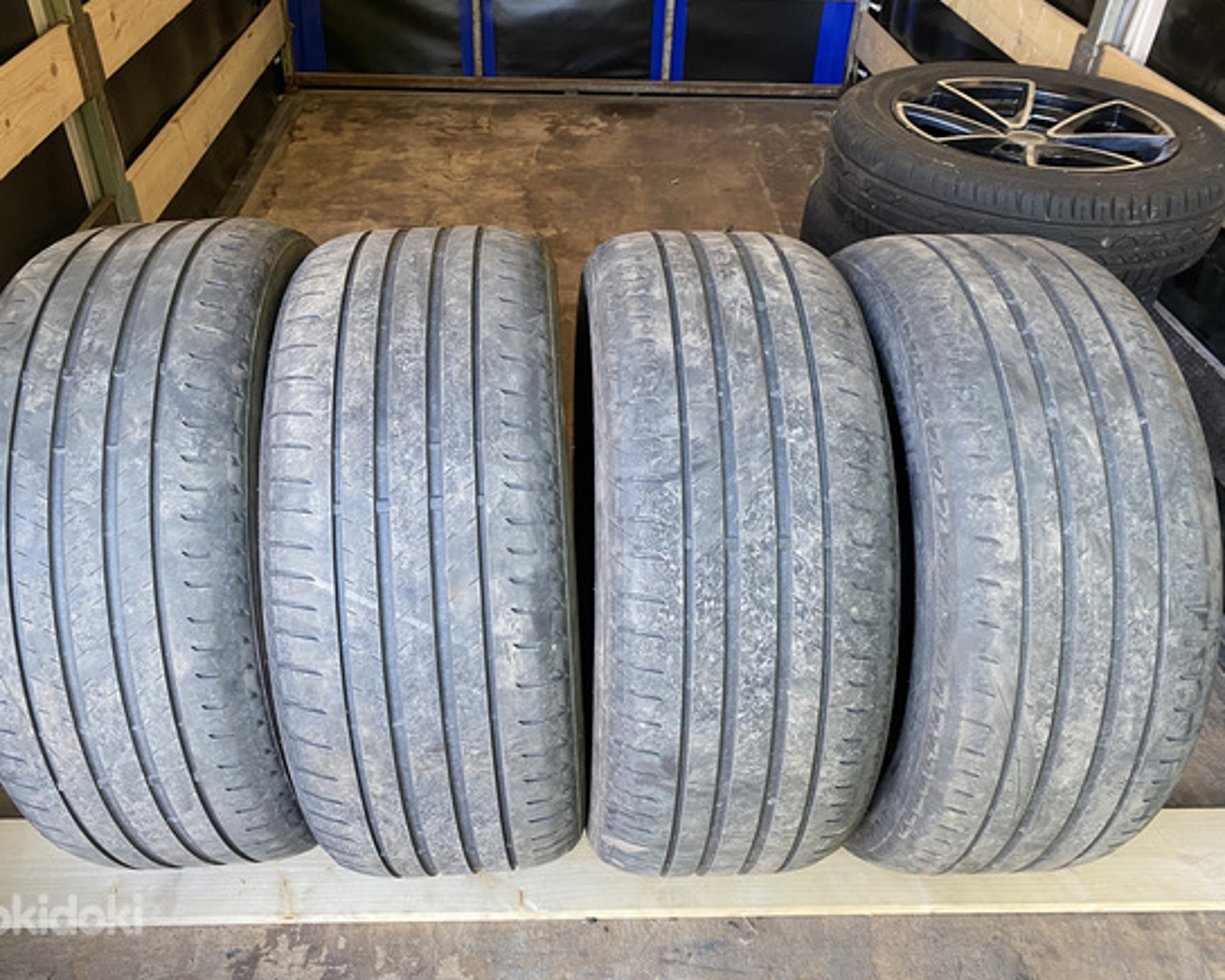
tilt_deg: -35.5
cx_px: 594
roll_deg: -2.1
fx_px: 1015
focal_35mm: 28
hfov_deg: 62.2
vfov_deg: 51.5
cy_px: 487
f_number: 1.8
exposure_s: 1/60
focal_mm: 4.25
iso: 125
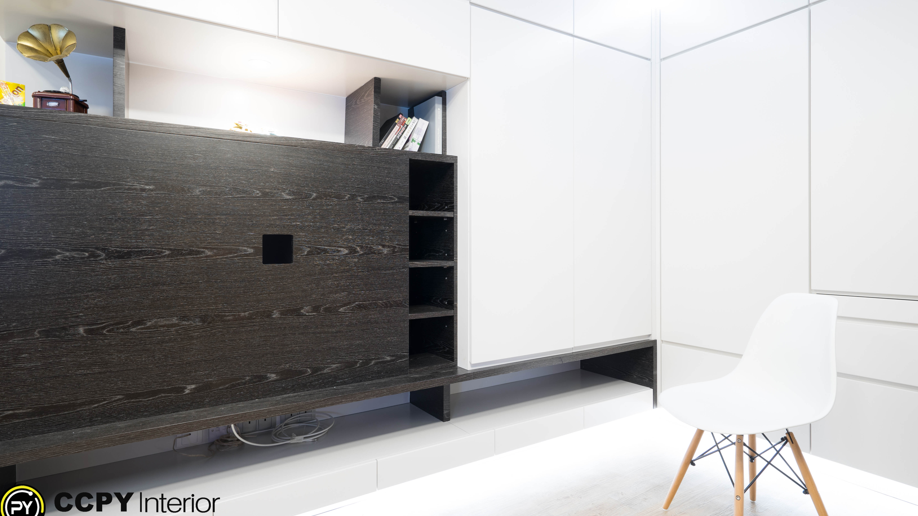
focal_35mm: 23
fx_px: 560
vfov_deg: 49.5
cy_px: 247
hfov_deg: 78.7
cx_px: 459
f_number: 7.1
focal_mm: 21
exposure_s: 1/60
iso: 1000
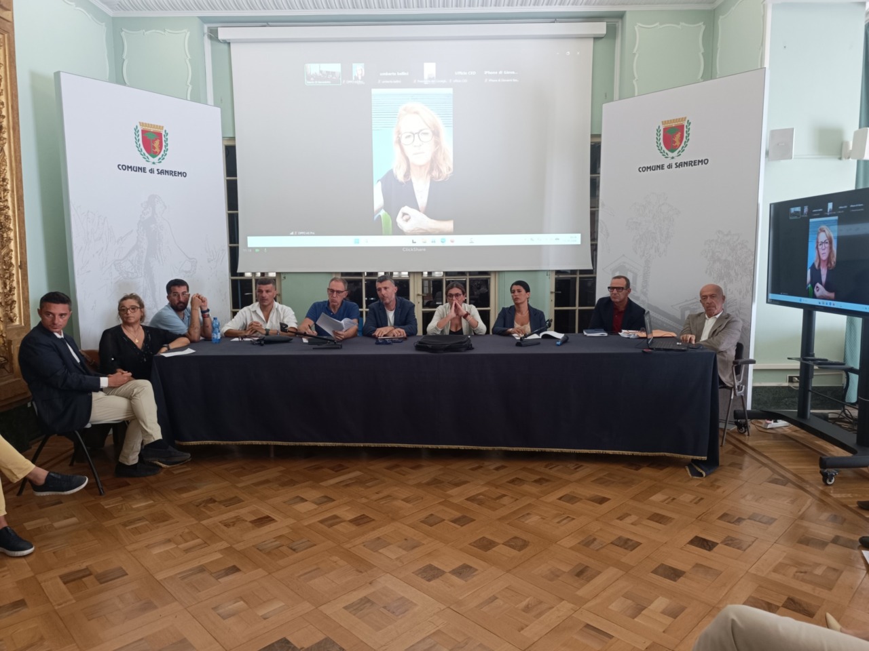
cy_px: 326
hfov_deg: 71.6
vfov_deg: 56.8
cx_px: 434
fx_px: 602
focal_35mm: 24
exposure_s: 1/50
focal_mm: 6.14
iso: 910
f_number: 1.65
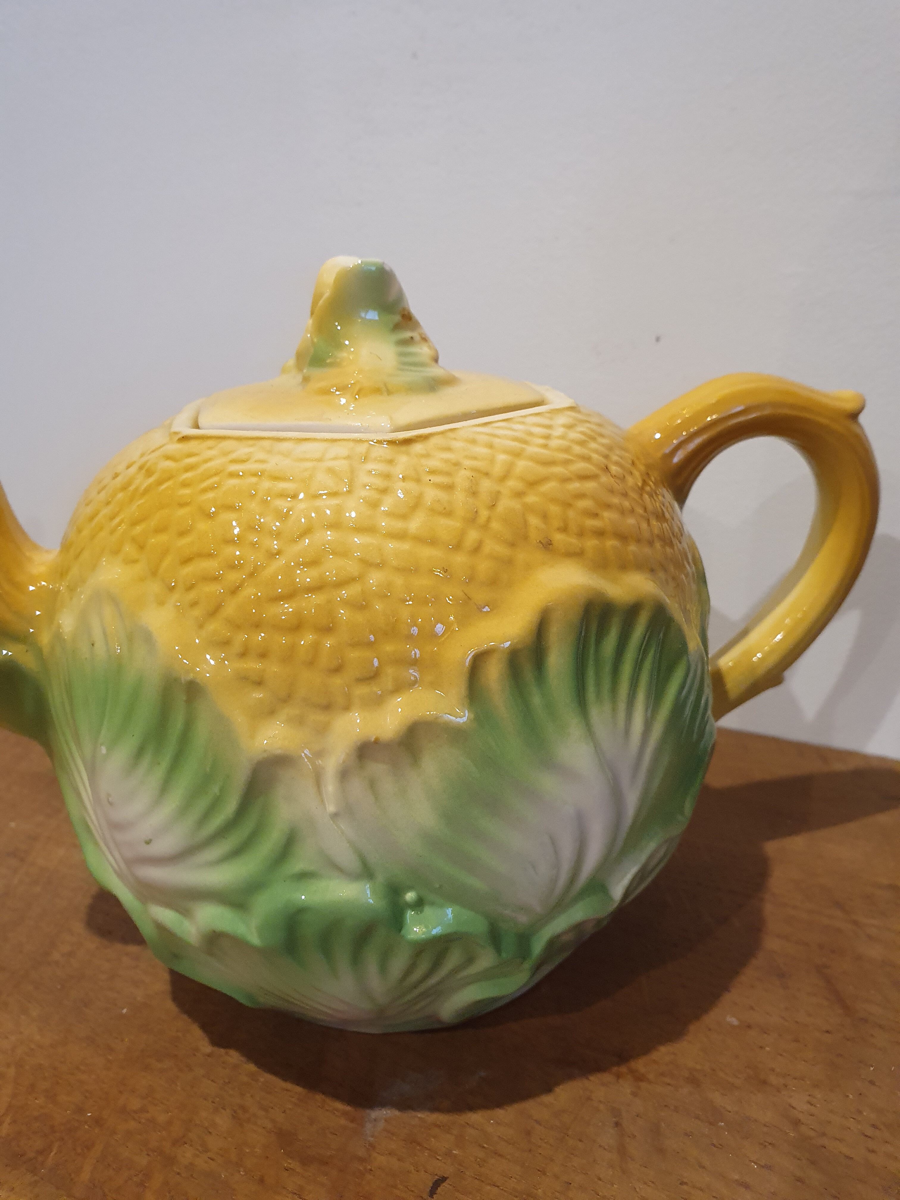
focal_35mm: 26
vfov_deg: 67.3
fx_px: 901
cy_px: 600
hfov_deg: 53.1
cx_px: 450
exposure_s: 1/50
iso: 400
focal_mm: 4.32
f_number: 2.4
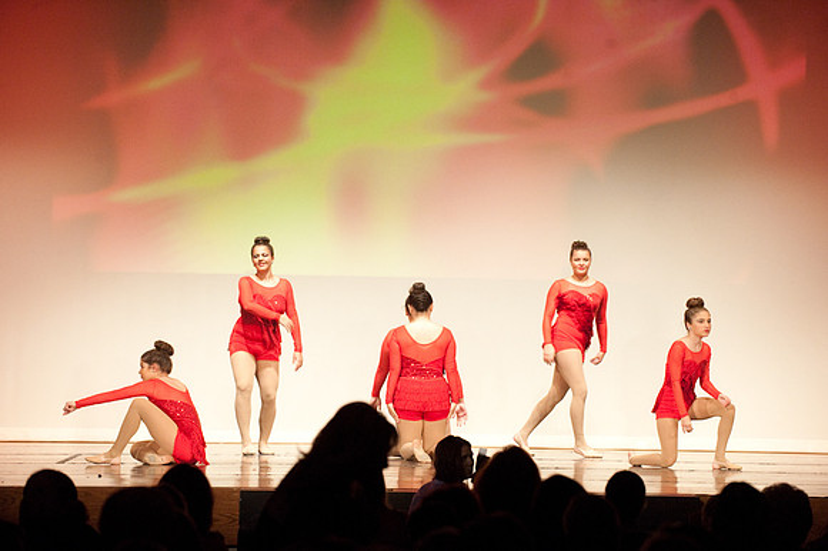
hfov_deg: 15.8
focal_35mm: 130
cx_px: 414
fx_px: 2988
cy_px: 276
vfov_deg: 10.5
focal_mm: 130
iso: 3200
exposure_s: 1/200
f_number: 4
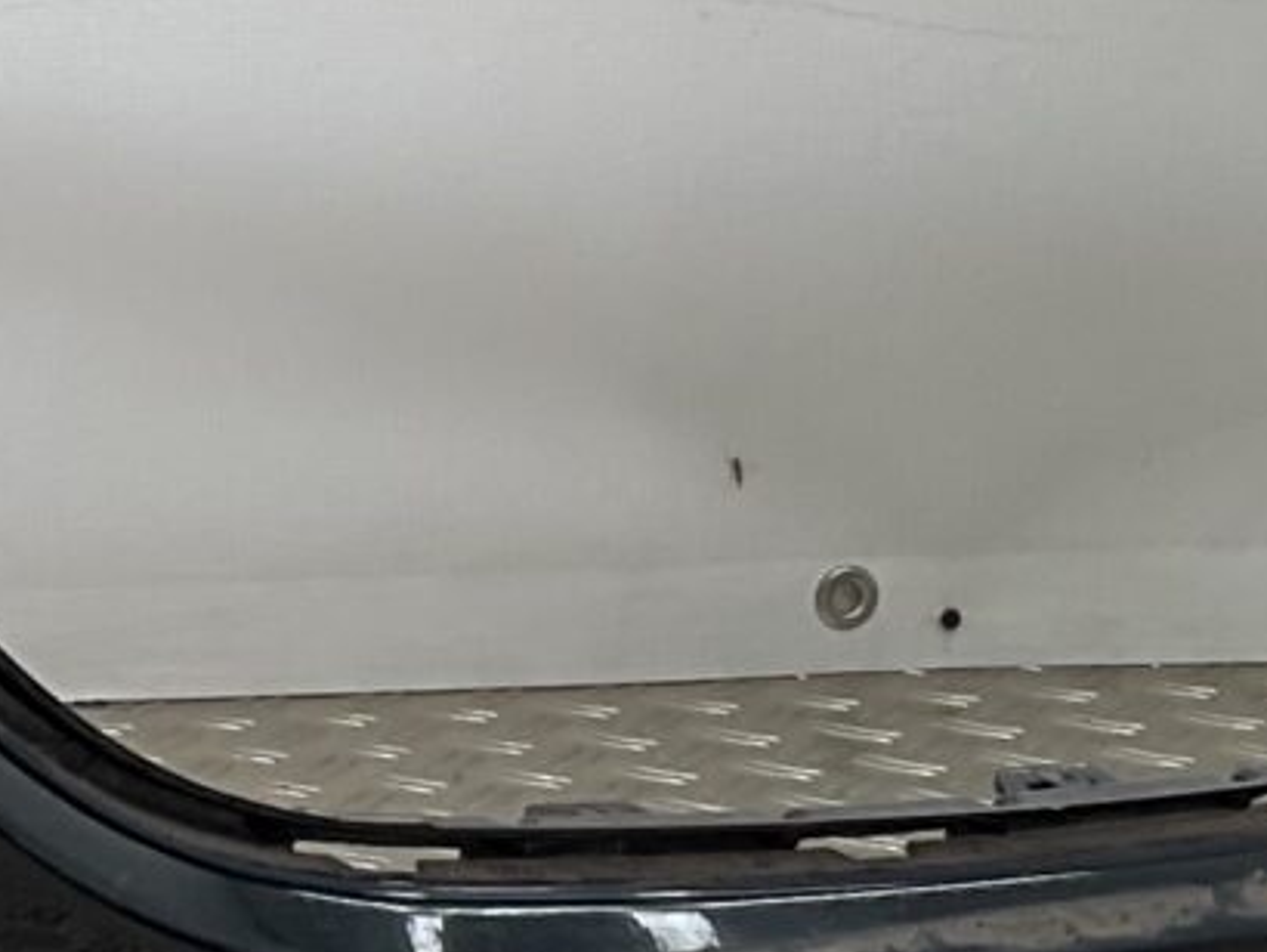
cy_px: 210
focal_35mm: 181
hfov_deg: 10.5
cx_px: -615
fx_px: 6629
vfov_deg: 8.2
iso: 16
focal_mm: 3
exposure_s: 1/107
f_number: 1.8
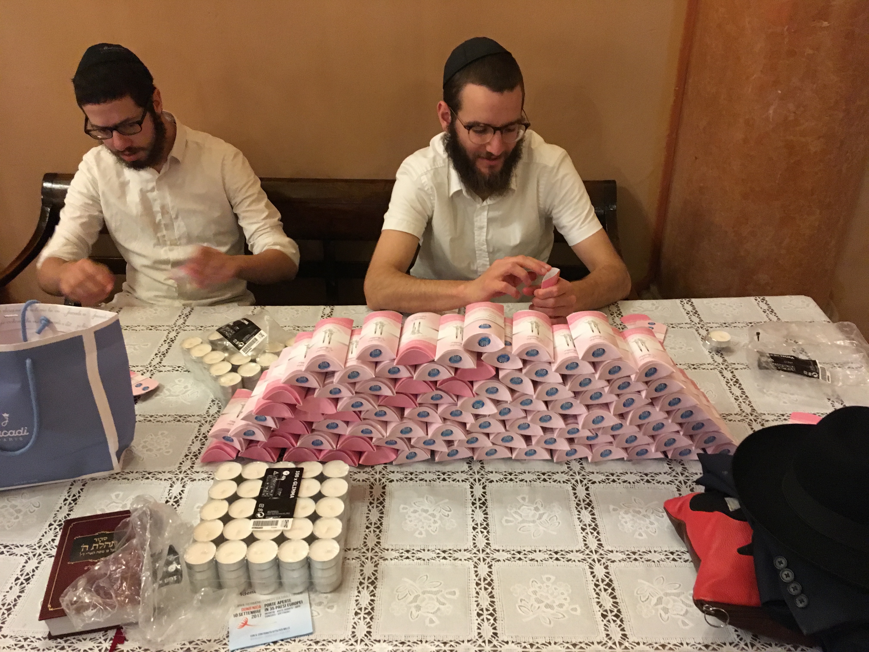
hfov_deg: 61.7
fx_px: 728
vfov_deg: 48.2
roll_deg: +1.3
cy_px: 326
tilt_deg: -29.1
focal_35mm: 29
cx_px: 434
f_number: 2.2
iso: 250
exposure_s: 1/17
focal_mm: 4.15
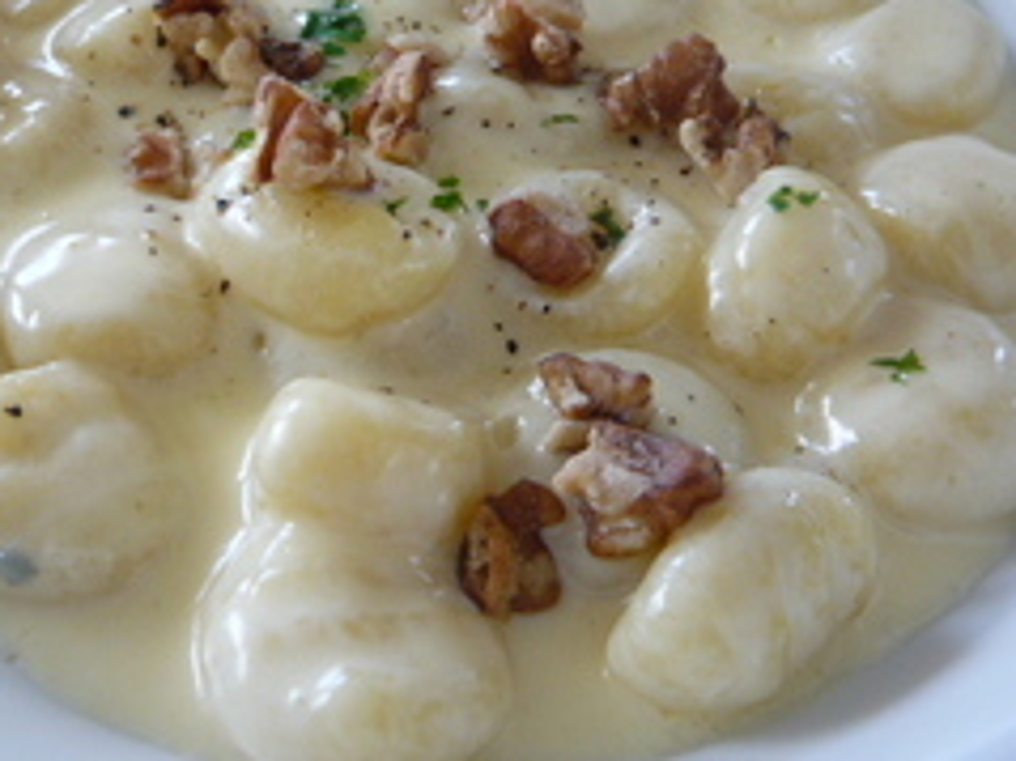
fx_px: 1701
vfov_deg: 24.7
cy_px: 138
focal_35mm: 58
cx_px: 412
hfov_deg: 33.2
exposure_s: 1/50
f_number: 2.8
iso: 100
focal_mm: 5.5
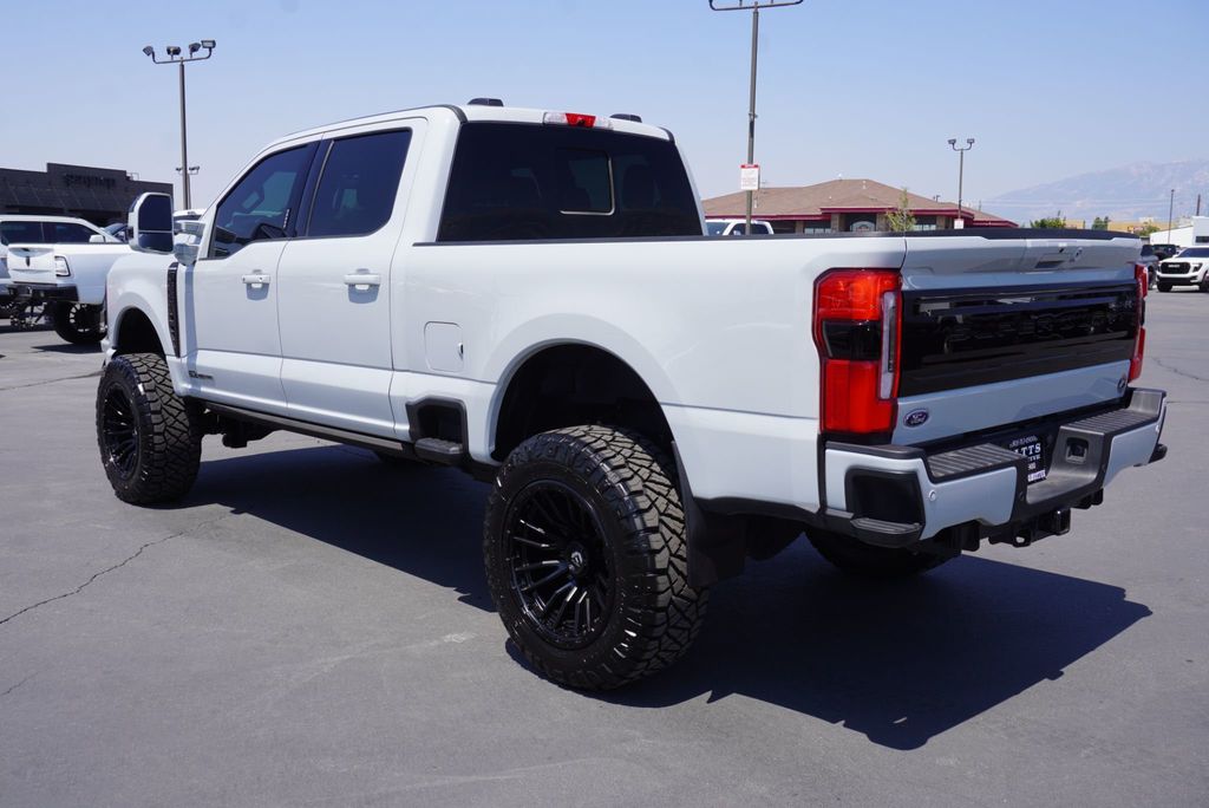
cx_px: 604
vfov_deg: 40.0
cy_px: 404
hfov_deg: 57.2
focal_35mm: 33
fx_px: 1109
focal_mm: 22
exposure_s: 1/160
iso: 100
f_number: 10
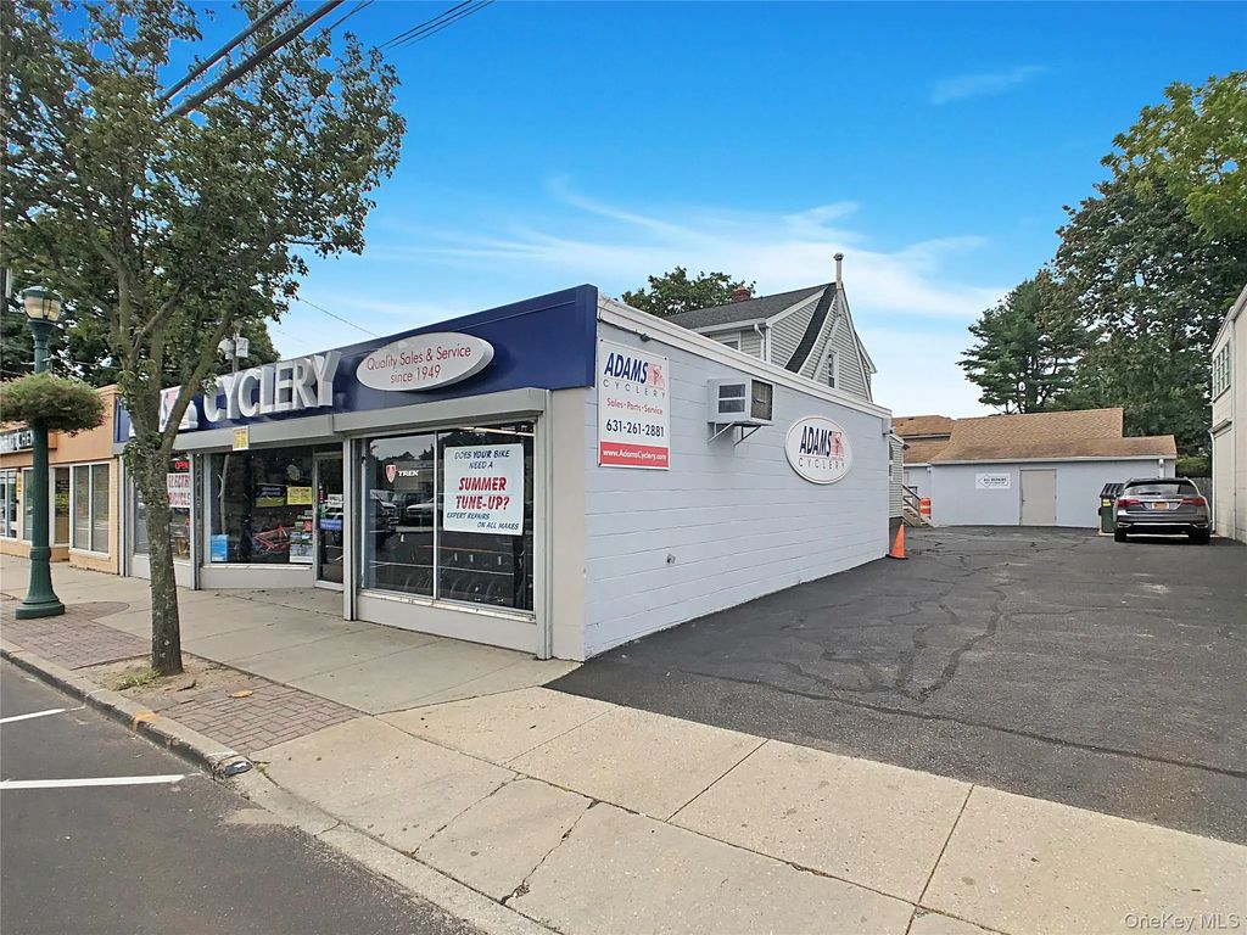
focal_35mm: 28
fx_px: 1009
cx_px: 624
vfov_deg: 49.7
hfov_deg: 63.4
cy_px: 468
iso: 20
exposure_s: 1/2525
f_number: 1.8
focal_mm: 4
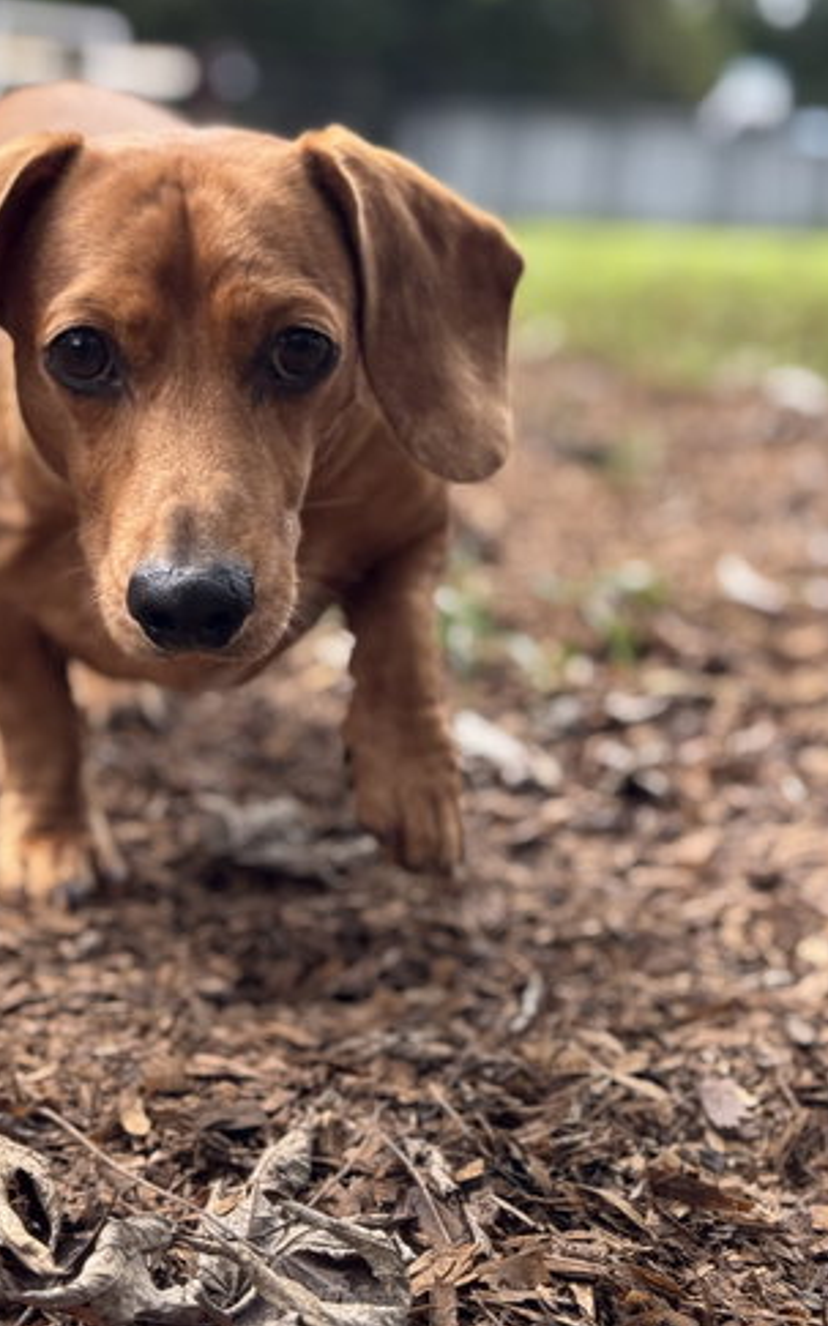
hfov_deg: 18.5
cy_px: 488
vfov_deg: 29.3
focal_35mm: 70
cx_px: 183
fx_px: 2528
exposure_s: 1/544
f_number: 1.78
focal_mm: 6.76
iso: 64
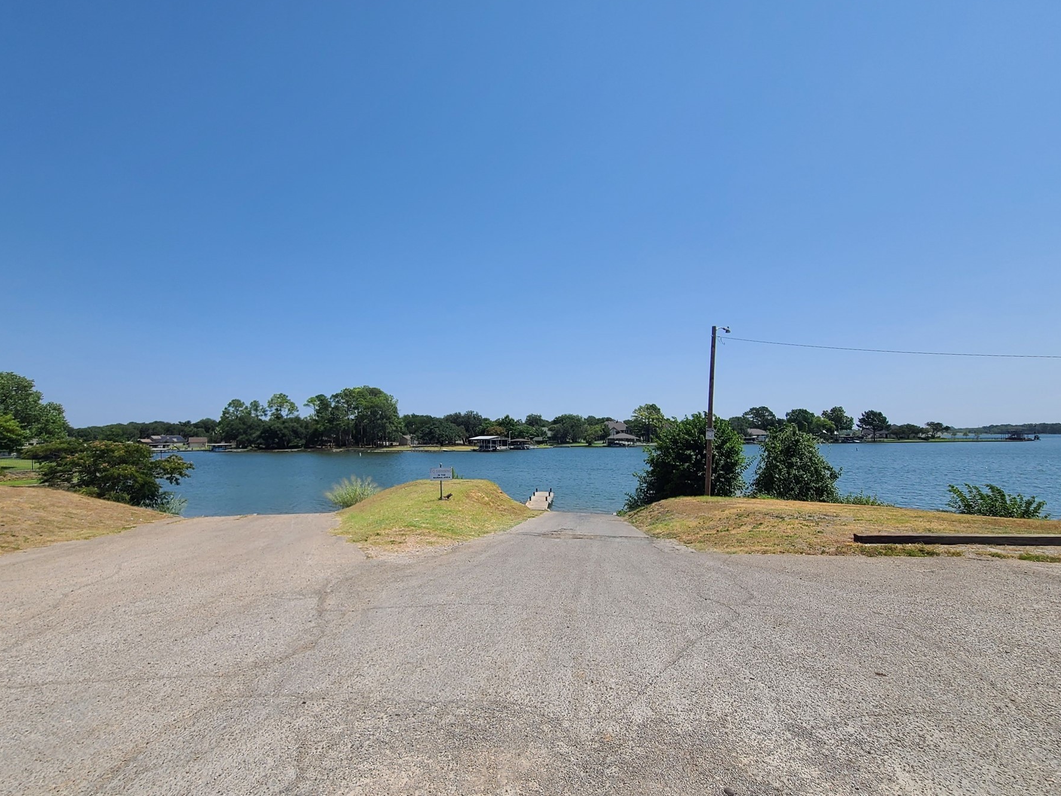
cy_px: 442
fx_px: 460
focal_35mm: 15
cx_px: 475
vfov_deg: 81.4
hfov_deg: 97.8
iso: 64
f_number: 2.2
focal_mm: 2.2
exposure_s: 1/2657
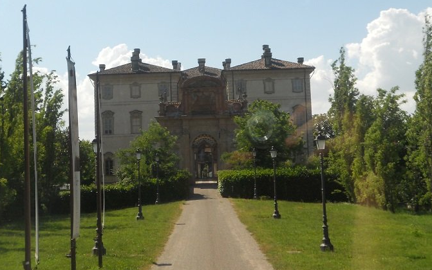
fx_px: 707
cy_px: 114
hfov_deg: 34.0
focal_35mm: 60
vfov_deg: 21.6
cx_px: 202
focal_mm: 6.9
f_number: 3.9
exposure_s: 1/320
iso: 80
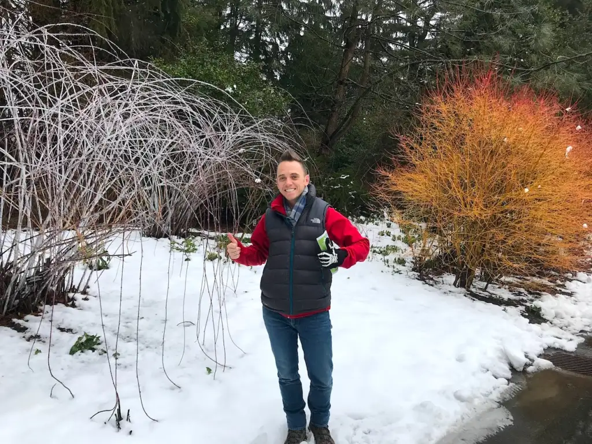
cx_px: 296
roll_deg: -2.2
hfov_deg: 63.4
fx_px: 479
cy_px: 222
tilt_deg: -6.5
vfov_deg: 49.7
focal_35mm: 28
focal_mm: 3.99
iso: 20
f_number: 1.8
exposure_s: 1/573
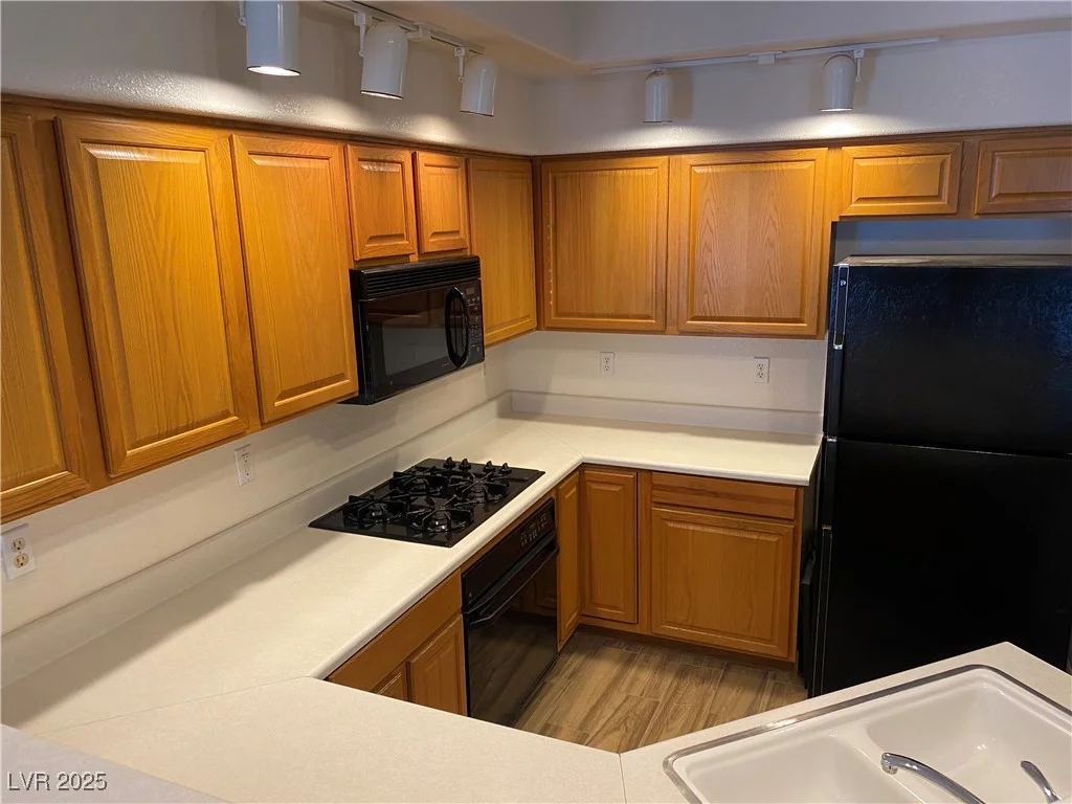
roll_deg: +1.3
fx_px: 805
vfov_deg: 53.1
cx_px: 536
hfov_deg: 67.3
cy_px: 402
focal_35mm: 26
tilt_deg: -14.6
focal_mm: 4.25
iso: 160
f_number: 1.8
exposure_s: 1/60
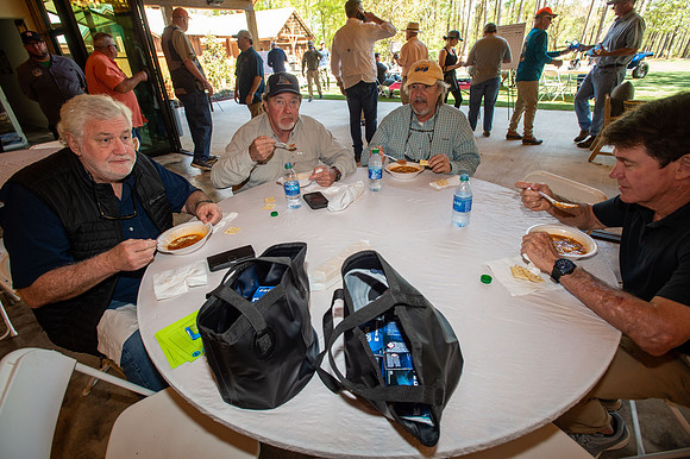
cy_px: 230
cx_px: 345
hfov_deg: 93.3
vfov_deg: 70.4
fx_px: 326
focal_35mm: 17
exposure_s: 1/125
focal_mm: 17
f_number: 5.6
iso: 640
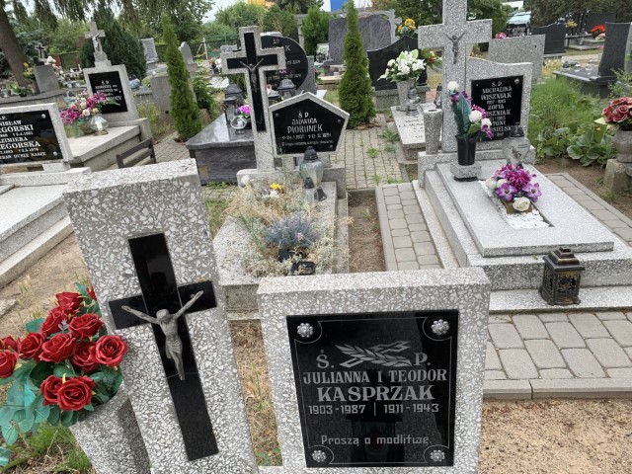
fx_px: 475
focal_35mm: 26
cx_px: 316
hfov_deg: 67.3
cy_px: 237
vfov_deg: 53.1
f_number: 1.8
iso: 25
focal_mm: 4.25
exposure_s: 1/523
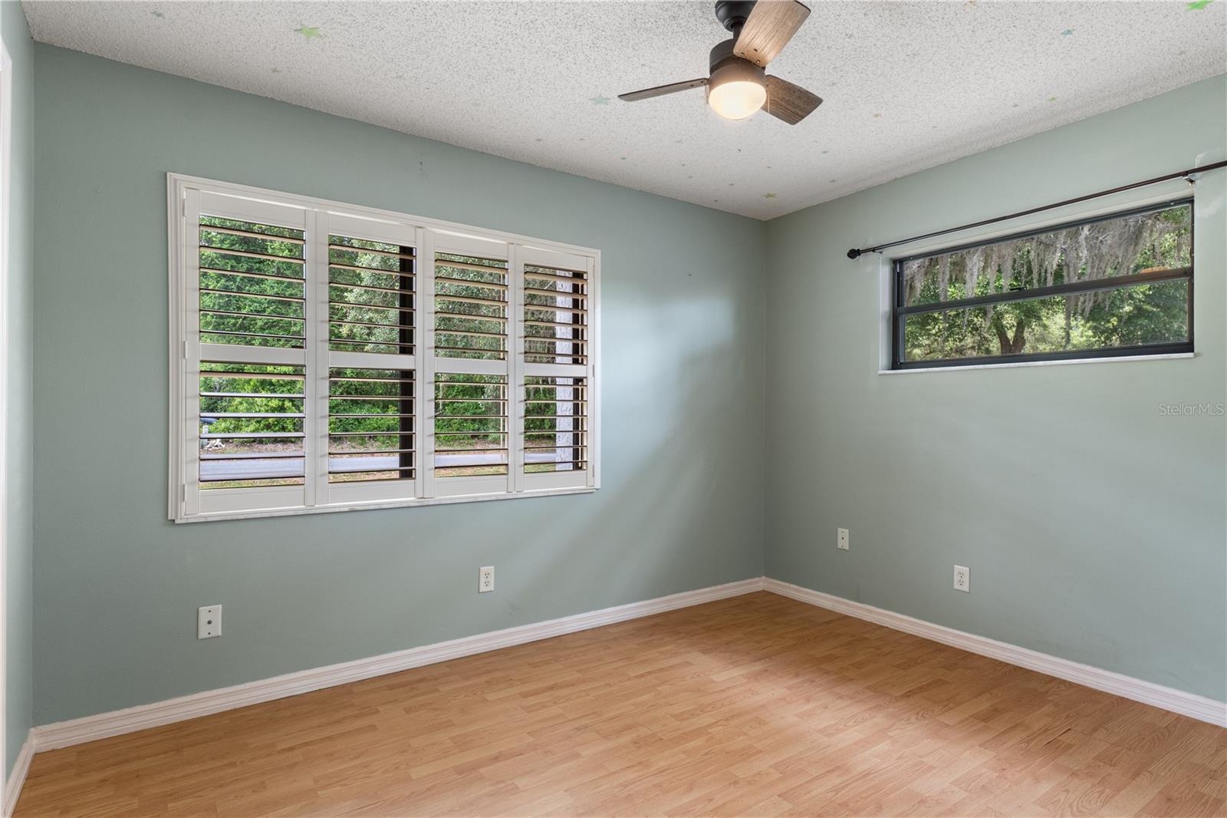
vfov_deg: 67.4
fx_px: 613
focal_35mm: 18
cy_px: 409
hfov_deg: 90.0
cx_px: 614
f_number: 8
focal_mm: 12
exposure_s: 1/4
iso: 320
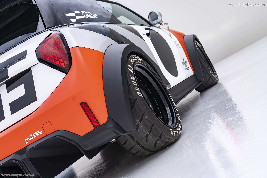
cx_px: 134
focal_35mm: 51
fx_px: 378
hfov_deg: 38.9
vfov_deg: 26.5
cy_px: 89
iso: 100
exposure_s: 1/60
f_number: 7.1
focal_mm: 51
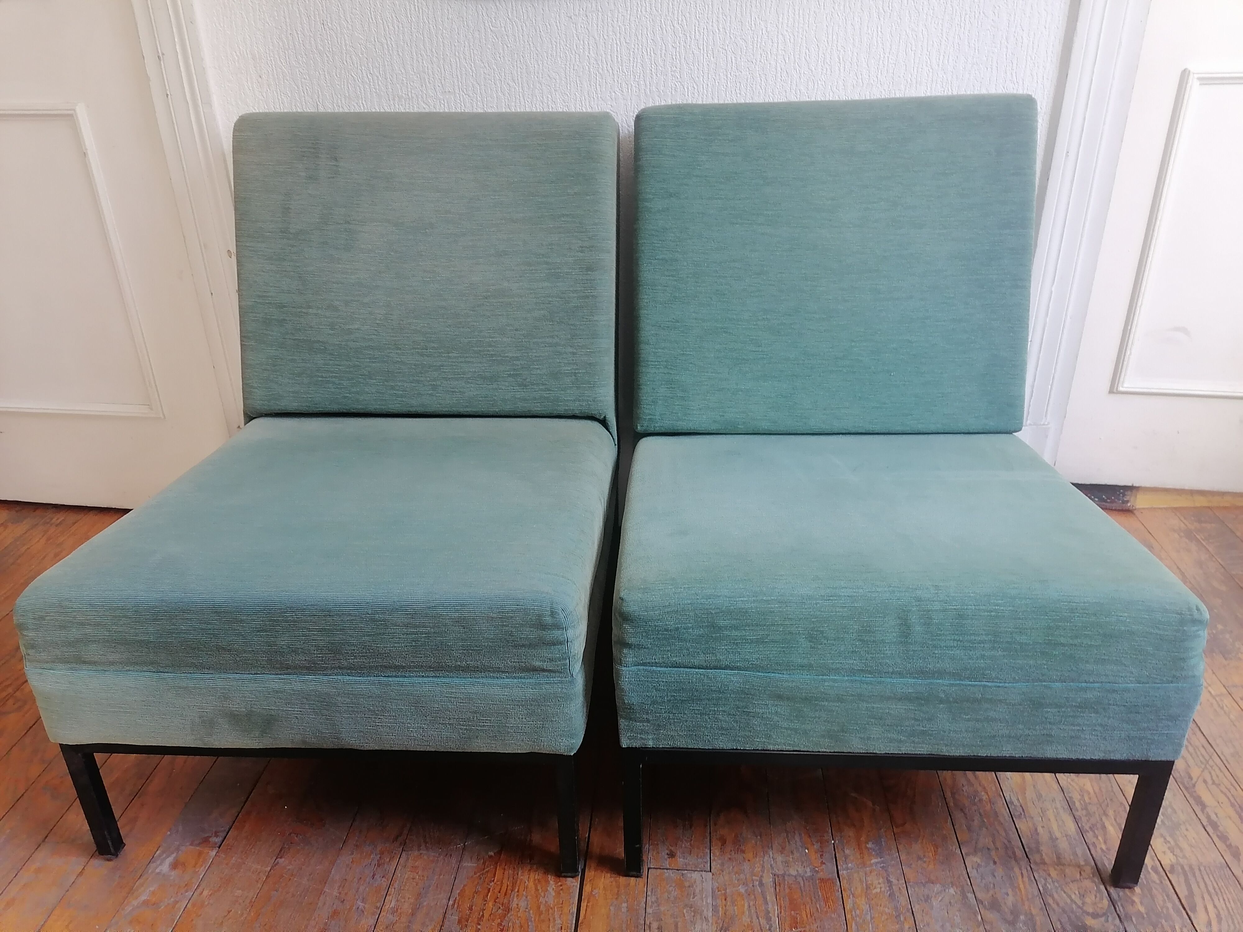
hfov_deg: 67.3
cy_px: 466
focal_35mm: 26
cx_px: 622
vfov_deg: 53.1
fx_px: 934
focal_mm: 5.3
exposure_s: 1/33.3
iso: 250
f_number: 1.8
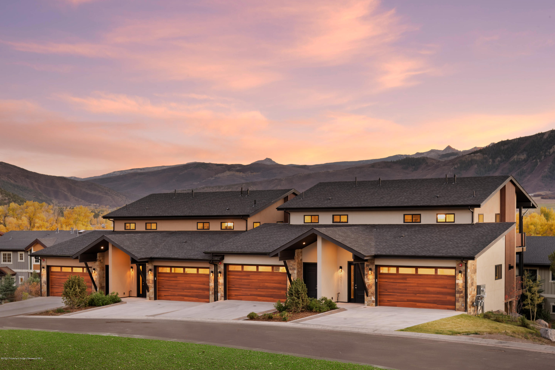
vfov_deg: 27.0
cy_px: 185
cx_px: 278
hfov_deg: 39.6
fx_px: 771
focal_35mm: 50
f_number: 8
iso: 100
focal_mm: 50
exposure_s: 1/13
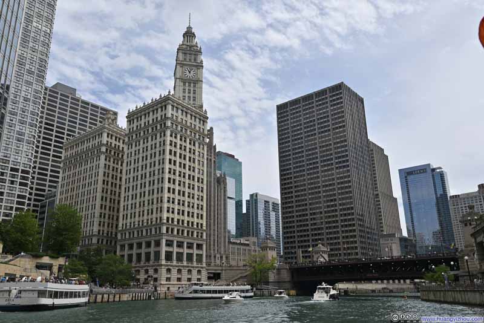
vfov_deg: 45.0
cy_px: 162
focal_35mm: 29
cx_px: 242
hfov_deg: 63.6
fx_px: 390
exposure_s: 1/1600
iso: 100
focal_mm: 29
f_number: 5
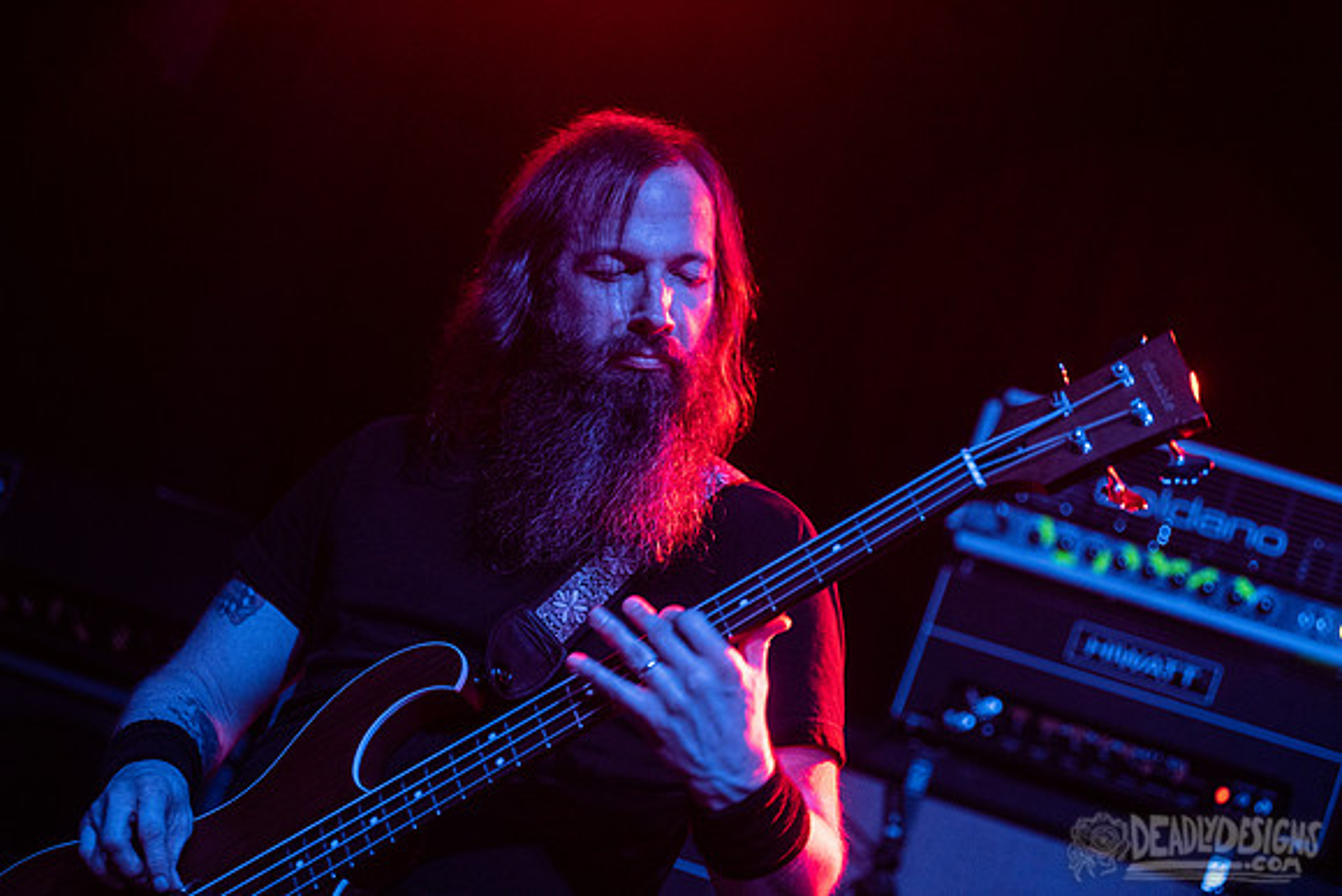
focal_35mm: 80
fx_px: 2983
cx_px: 671
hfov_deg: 25.4
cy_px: 448
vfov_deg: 17.1
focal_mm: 80
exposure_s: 1/200
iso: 3200
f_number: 3.2
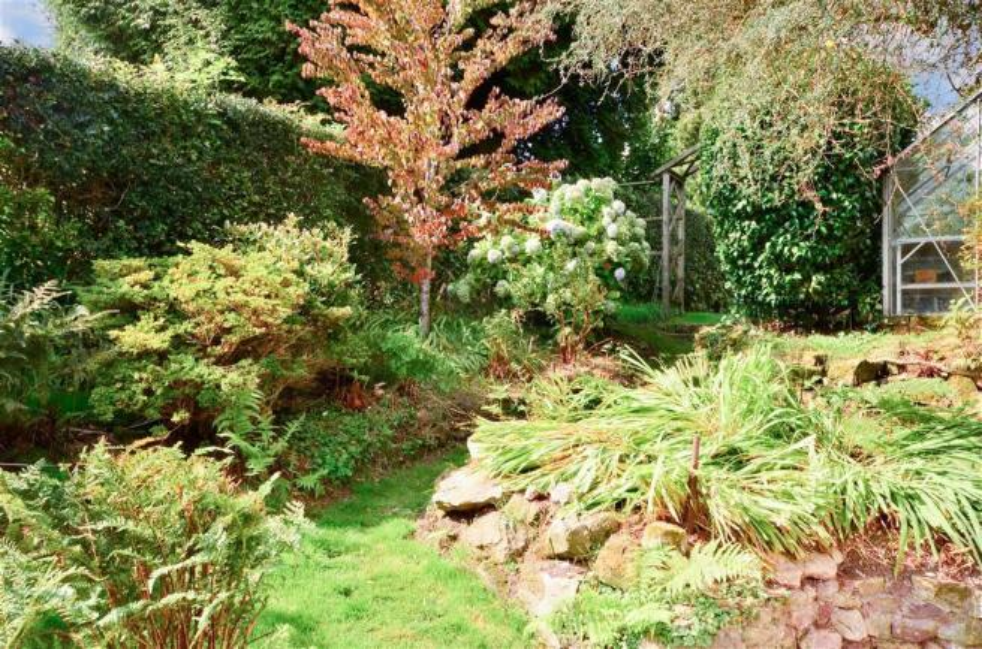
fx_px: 816
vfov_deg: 43.4
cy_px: 324
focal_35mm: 30
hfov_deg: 62.0
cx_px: 491
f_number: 14
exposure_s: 1/30
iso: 200
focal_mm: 20
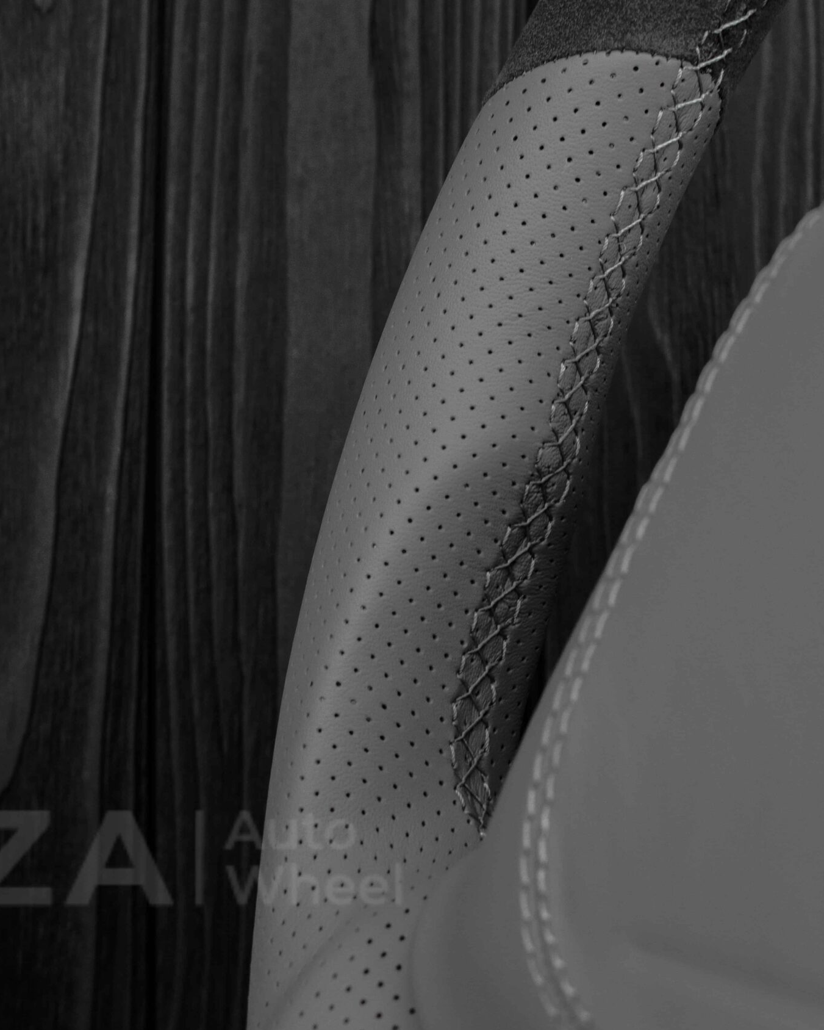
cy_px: 513
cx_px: 529
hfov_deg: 20.5
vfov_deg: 25.5
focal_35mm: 75
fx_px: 2277
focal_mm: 35
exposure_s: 1/125
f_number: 6.3
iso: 500
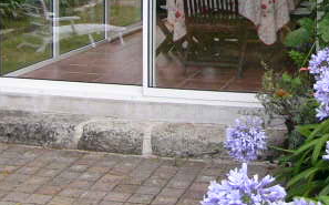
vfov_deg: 15.7
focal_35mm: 80
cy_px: -37
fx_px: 717
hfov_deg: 25.4
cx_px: 265
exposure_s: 1/60
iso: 150
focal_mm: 4.6
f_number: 2.8
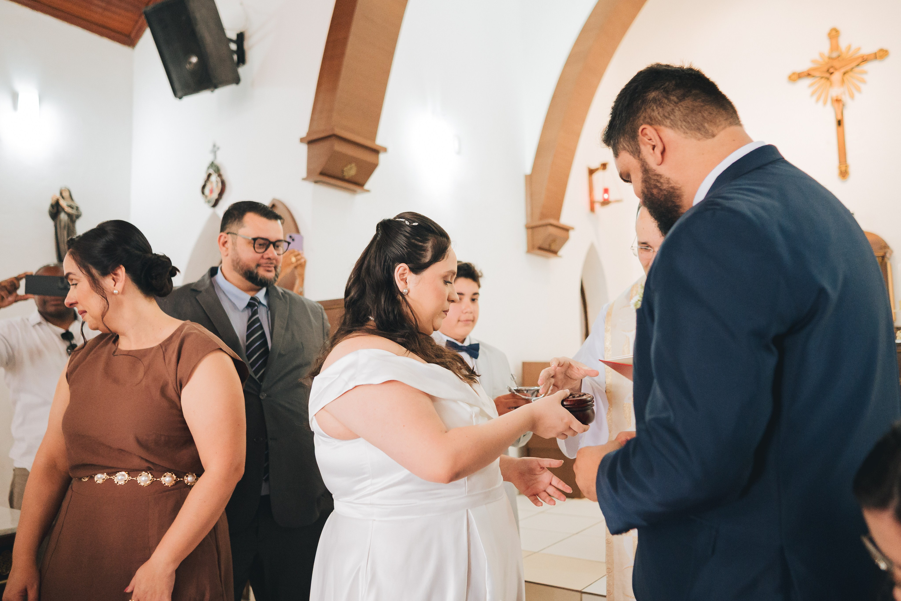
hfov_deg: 66.4
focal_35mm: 27
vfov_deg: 47.2
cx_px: 435
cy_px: 299
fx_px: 688
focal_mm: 24
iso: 4000
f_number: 2
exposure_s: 1/500
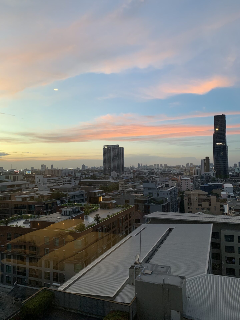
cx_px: 120
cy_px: 160
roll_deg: +0.5
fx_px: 240
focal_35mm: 26
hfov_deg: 53.1
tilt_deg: +3.0
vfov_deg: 67.3
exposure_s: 1/60
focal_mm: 4.25
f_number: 1.8
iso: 160
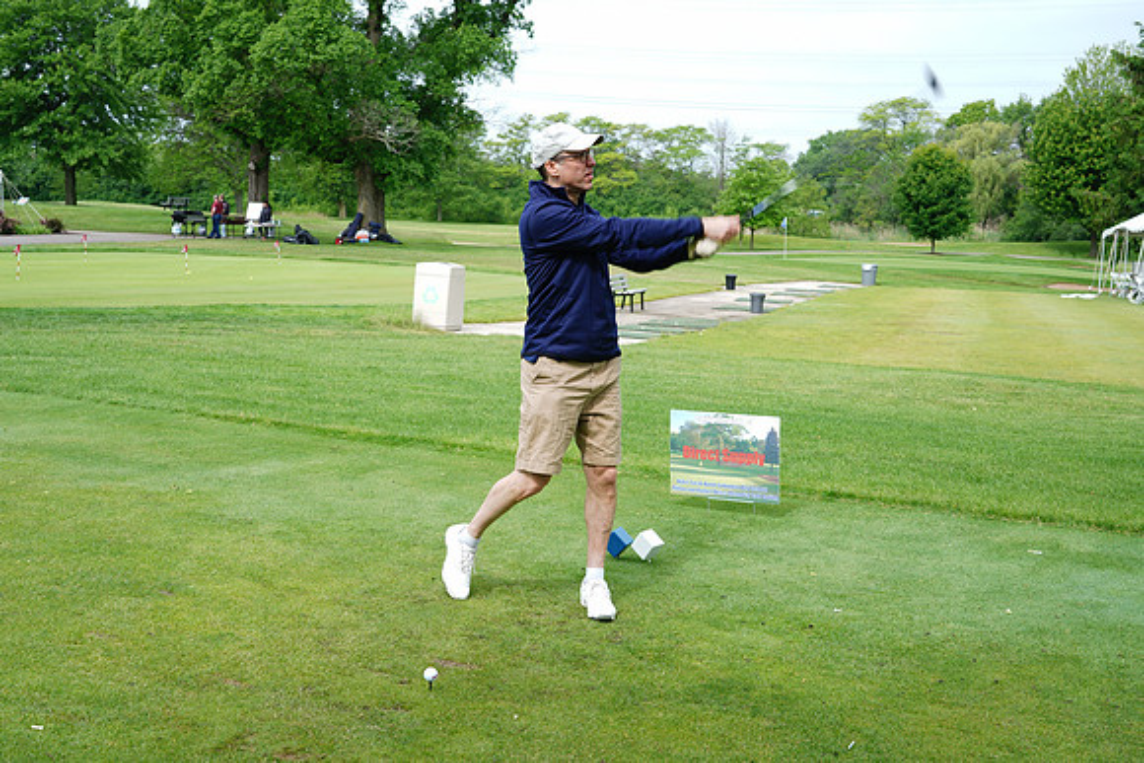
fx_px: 1367
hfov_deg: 45.4
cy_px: 382
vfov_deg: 31.2
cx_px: 572
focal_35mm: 43
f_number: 7.1
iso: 64
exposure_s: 1/100
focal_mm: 43
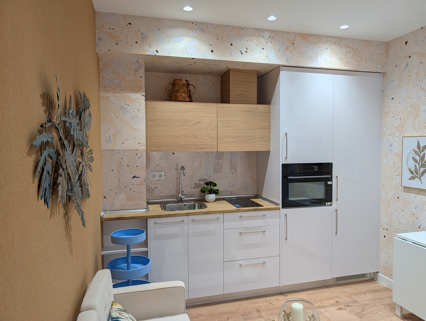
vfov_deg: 56.9
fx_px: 296
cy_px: 160
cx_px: 213
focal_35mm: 24
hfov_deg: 71.5
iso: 21
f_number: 1.68
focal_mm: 6.9
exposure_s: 1/139
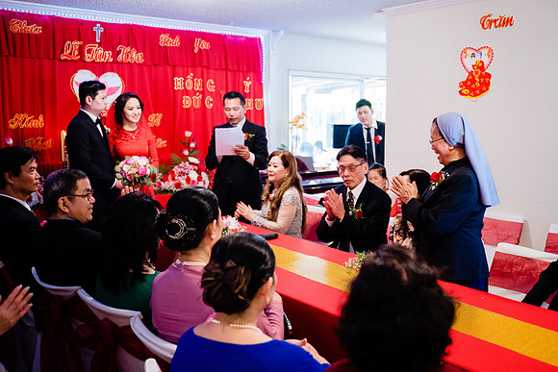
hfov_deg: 52.1
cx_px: 310
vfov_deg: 36.2
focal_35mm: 37
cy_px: 165
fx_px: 569
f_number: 2.8
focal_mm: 33
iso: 3200
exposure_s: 1/160
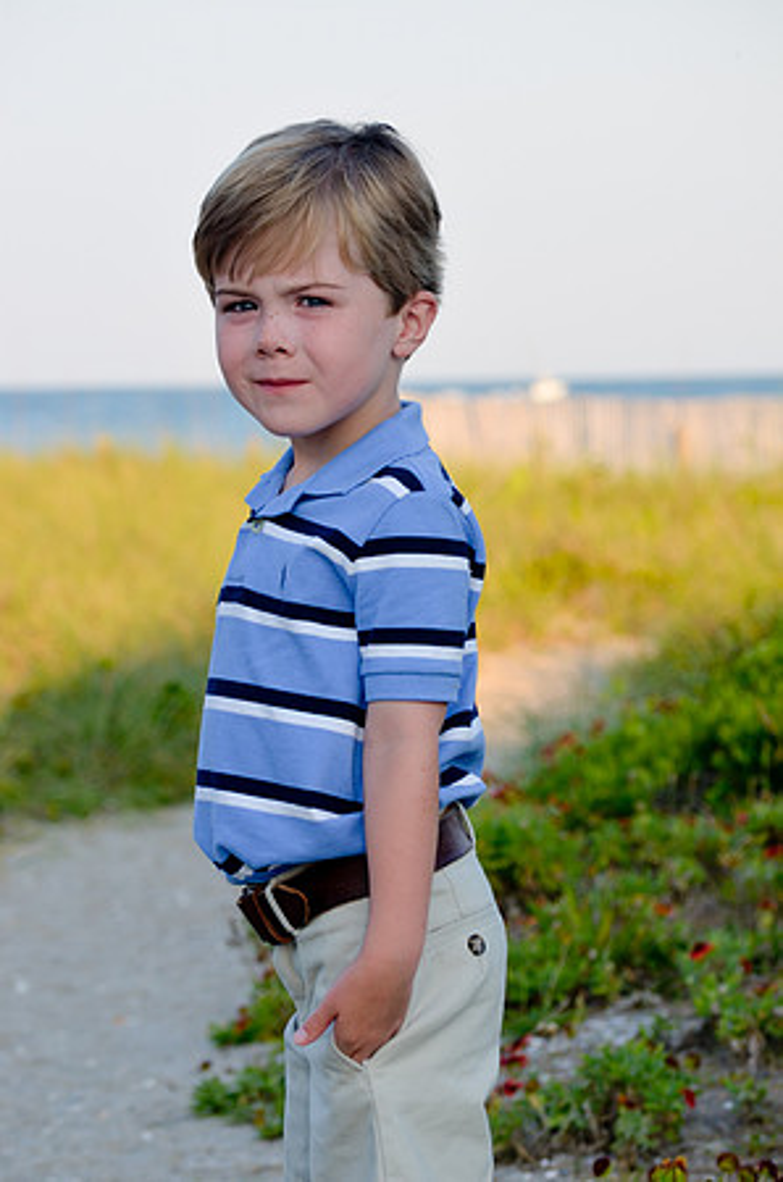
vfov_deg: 11.8
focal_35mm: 174
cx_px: 392
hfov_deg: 7.9
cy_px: 591
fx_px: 5703
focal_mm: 116
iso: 200
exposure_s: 1/200
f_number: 9
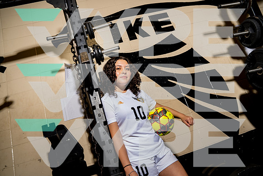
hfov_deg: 69.4
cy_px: 88
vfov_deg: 49.6
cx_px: 132
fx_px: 190
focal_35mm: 26
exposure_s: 1/250
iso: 100
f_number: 4.5
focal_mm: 26
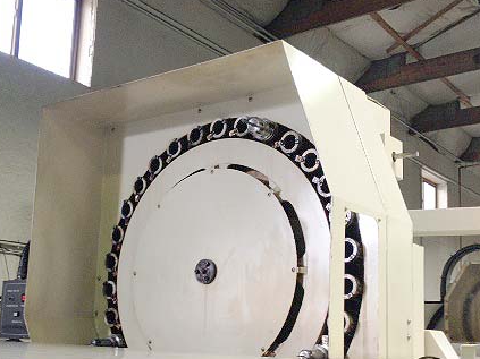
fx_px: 735
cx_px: 219
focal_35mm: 53
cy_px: 229
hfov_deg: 36.2
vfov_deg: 27.4
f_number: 2.4
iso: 50
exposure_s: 1/20
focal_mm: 4.28
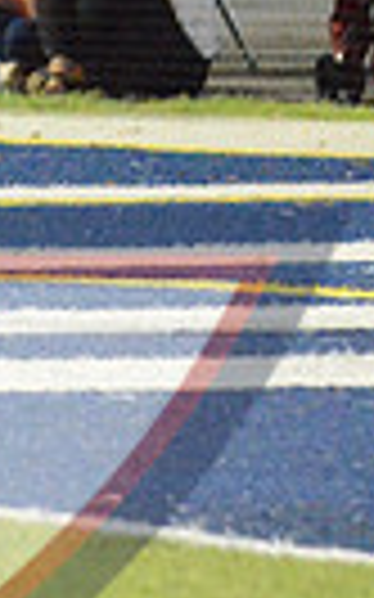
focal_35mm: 1129
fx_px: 18432
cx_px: -631
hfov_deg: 1.2
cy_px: 27
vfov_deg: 1.9
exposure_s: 1/200
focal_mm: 170
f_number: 5
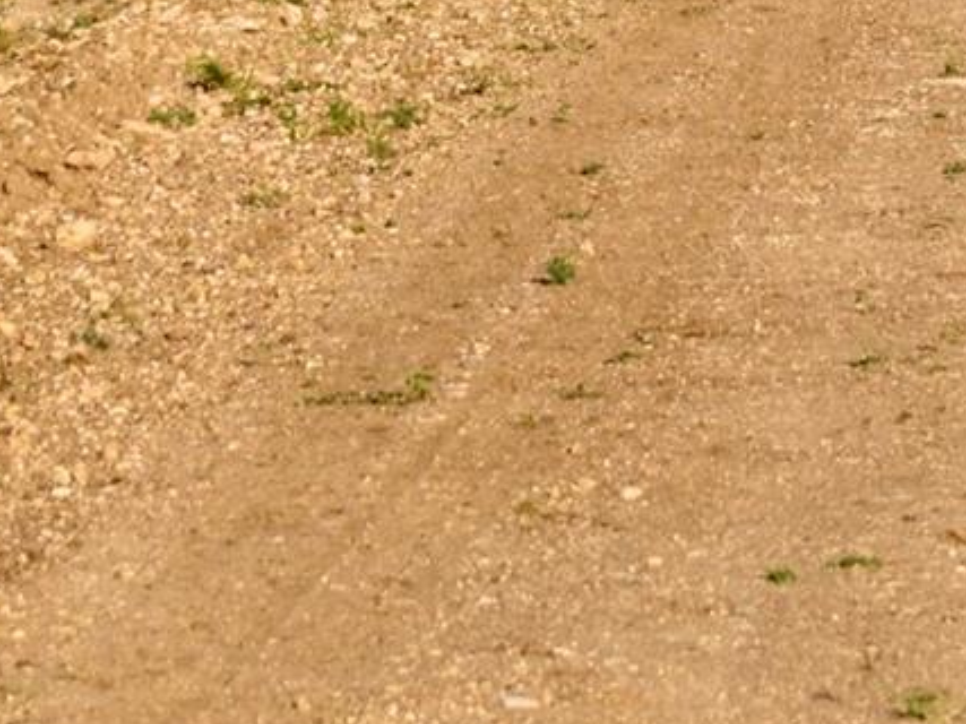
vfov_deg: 3.9
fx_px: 10610
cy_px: -743
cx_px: 946
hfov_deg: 5.2
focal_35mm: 380
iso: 100
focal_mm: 55
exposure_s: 1/320
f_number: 9
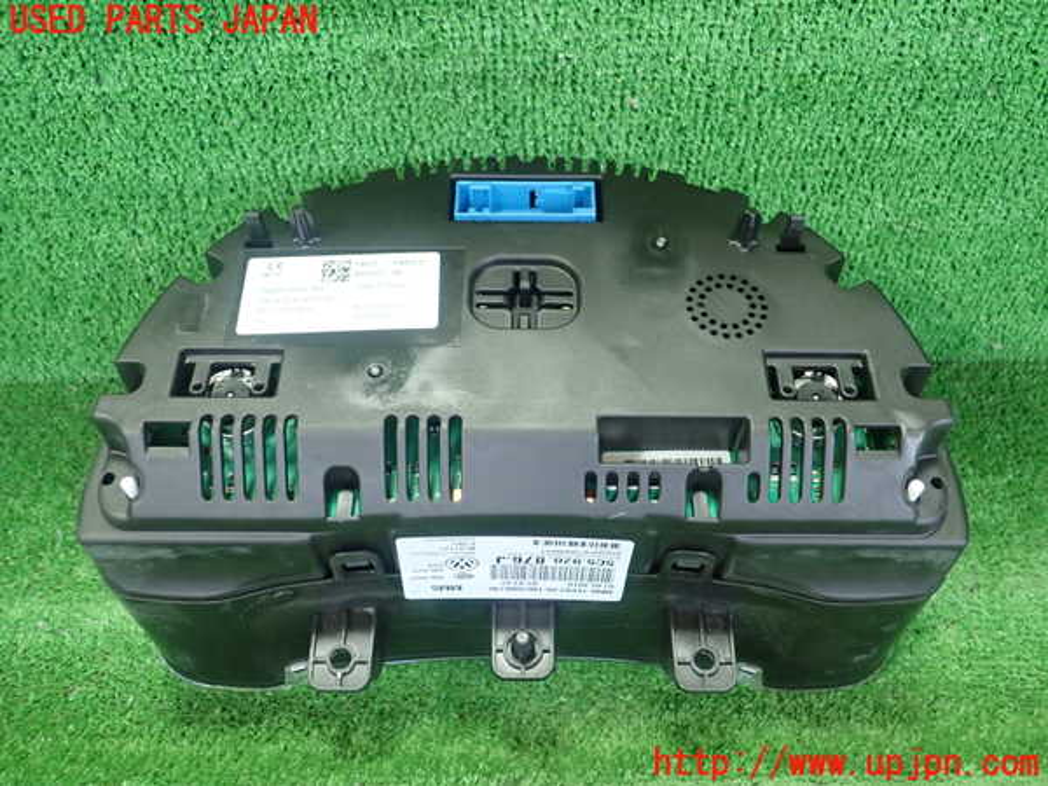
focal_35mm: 30
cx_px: 524
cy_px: 393
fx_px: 908
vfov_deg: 46.8
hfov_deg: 60.0
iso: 500
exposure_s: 1/125
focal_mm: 5.5
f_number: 2.3
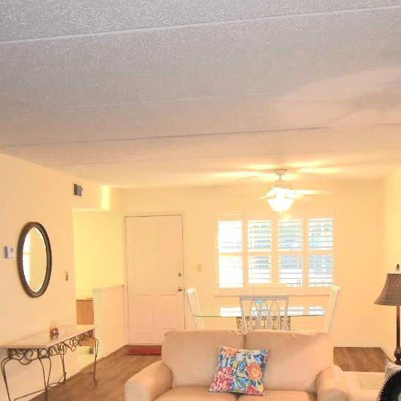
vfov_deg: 44.2
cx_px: 211
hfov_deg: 44.9
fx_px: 485
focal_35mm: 37
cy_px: 273
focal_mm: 10
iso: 800
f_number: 4.5
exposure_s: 1/80
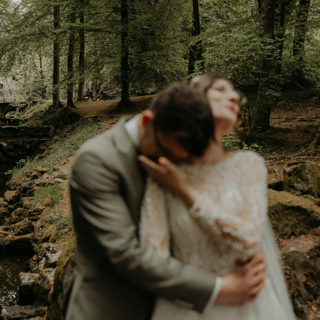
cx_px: 113
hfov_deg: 37.2
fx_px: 471
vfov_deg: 37.6
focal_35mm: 45
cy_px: 160
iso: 1600
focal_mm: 35
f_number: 2
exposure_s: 1/250
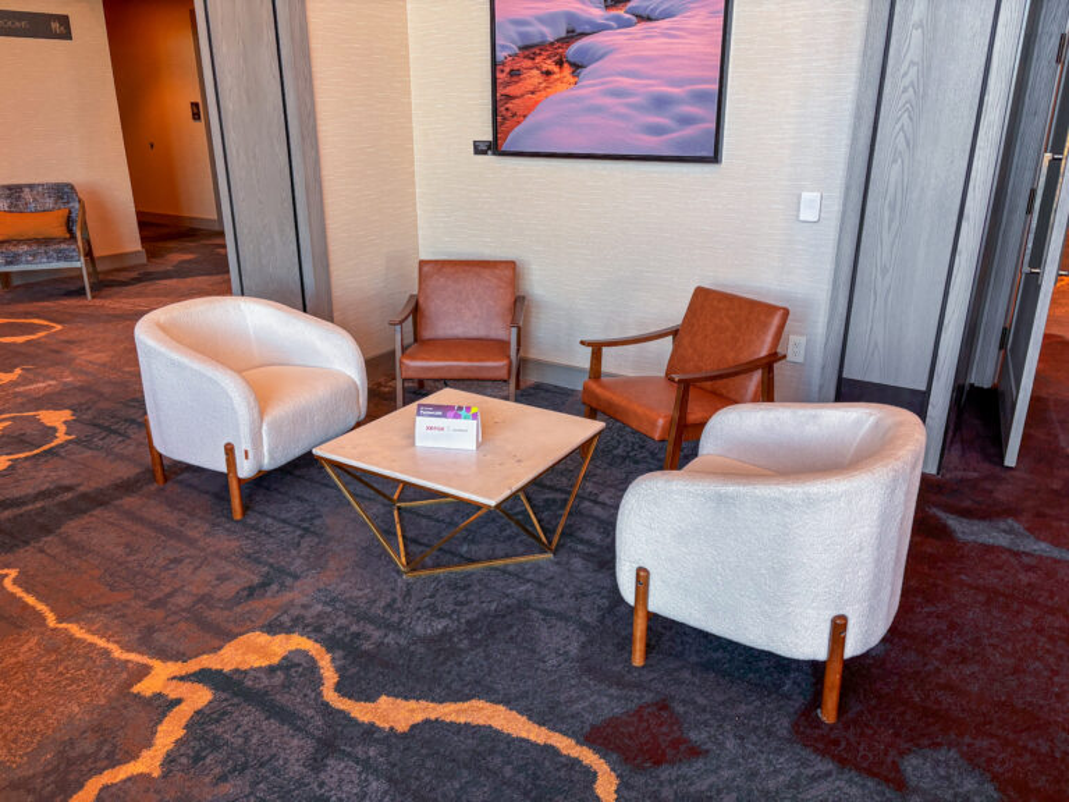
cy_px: 401
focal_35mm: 26
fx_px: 803
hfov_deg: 67.3
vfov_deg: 53.1
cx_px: 534
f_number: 1.6
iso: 125
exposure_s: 1/120
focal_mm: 5.96
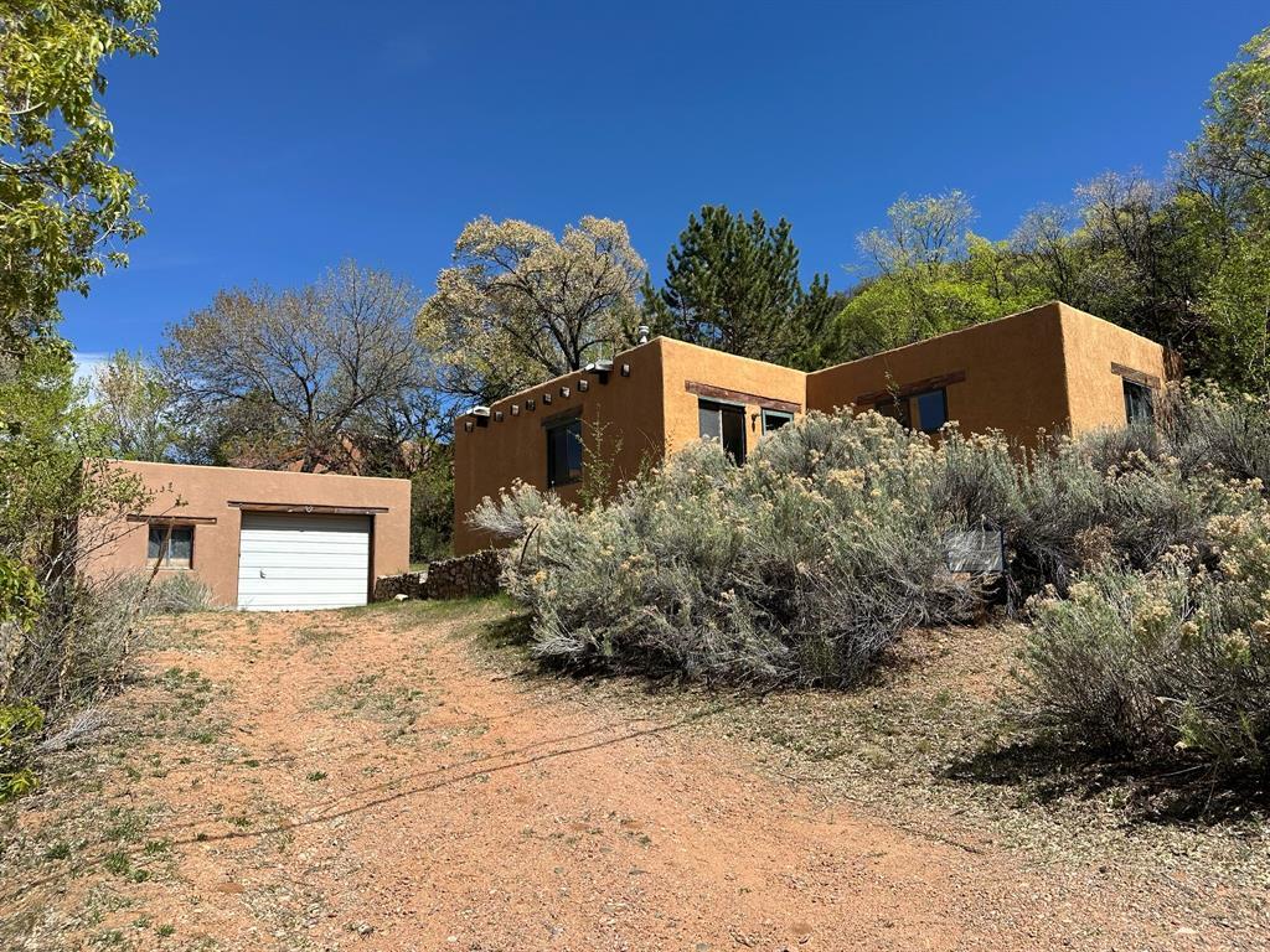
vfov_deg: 56.8
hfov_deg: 71.6
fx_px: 881
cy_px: 476
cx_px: 635
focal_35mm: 24
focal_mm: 6.86
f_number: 1.78
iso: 80
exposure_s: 1/4348
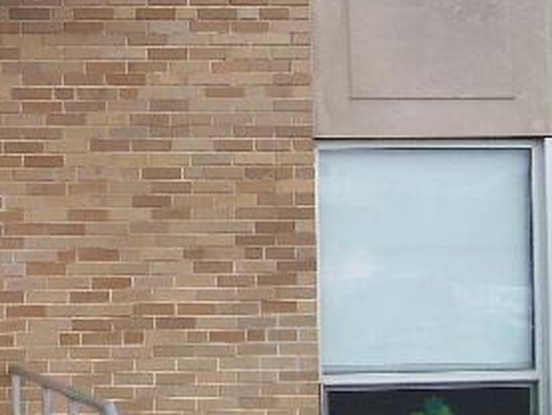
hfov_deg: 17.4
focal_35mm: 104
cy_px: 269
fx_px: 1659
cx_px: -221
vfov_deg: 14.2
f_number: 2.7
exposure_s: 1/500
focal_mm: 6
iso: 80
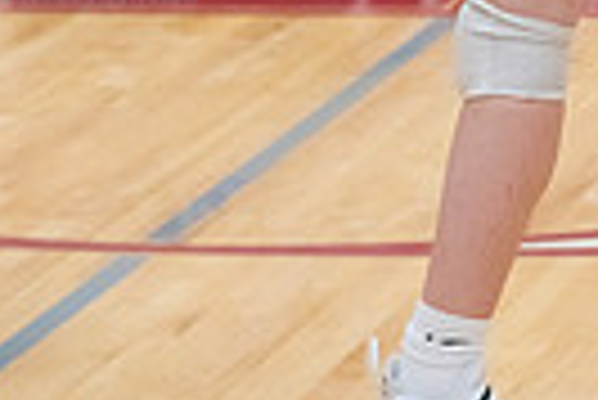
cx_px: 585
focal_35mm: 264
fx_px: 4390
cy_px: -602
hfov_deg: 7.8
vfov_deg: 5.1
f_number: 4.5
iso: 6400
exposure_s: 1/1000
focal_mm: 78
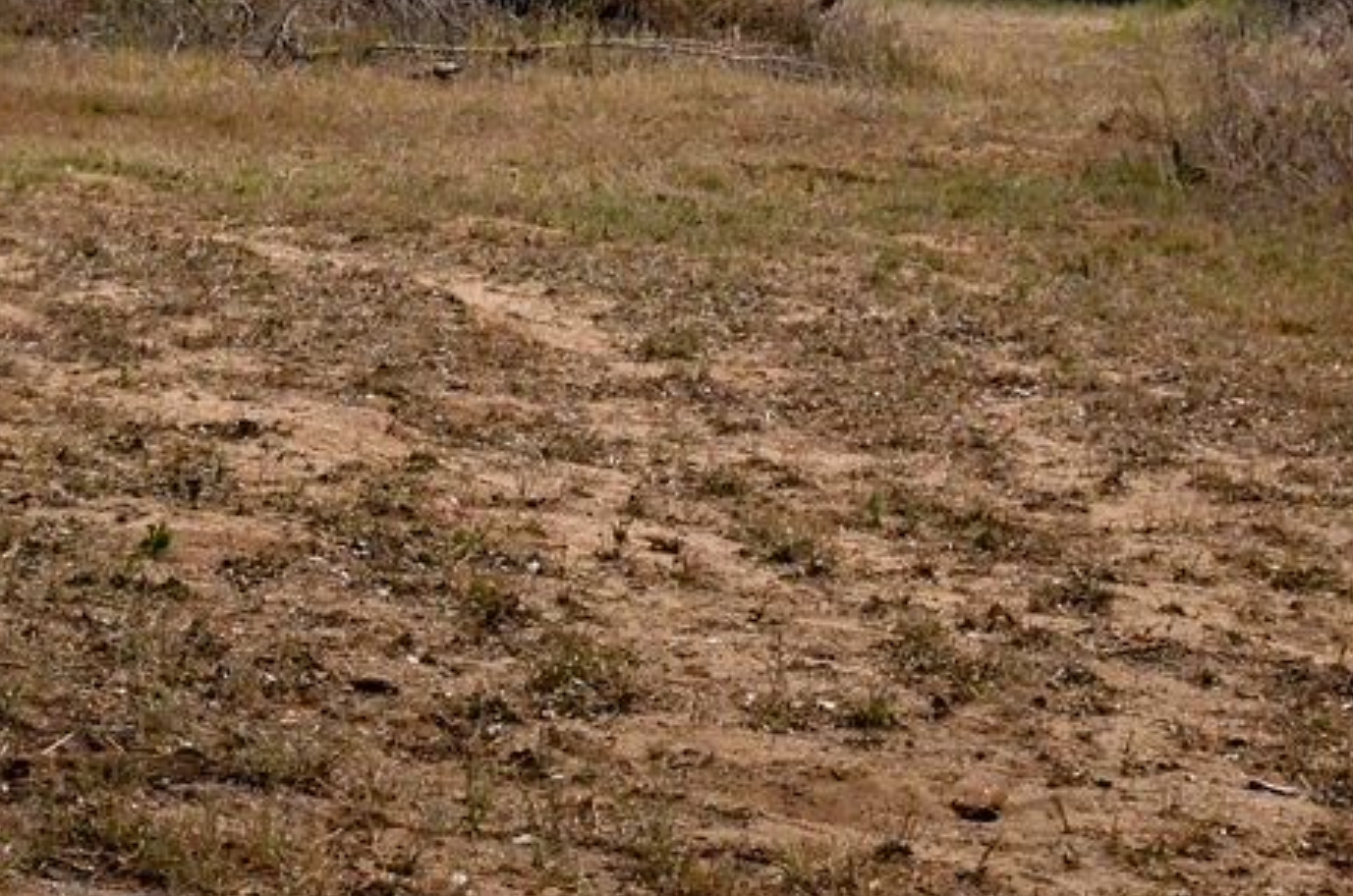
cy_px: 150
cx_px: -37
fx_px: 4801
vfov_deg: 10.6
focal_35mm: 128
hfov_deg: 15.7
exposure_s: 1/1600
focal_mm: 24
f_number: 8
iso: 400
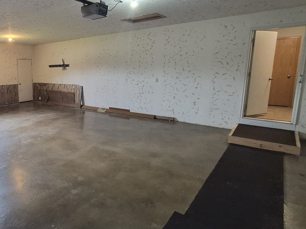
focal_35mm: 23
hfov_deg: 67.6
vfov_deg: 58.5
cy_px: 95
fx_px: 203
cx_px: 65
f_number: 2.2
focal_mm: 1.74
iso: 640
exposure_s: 1/60
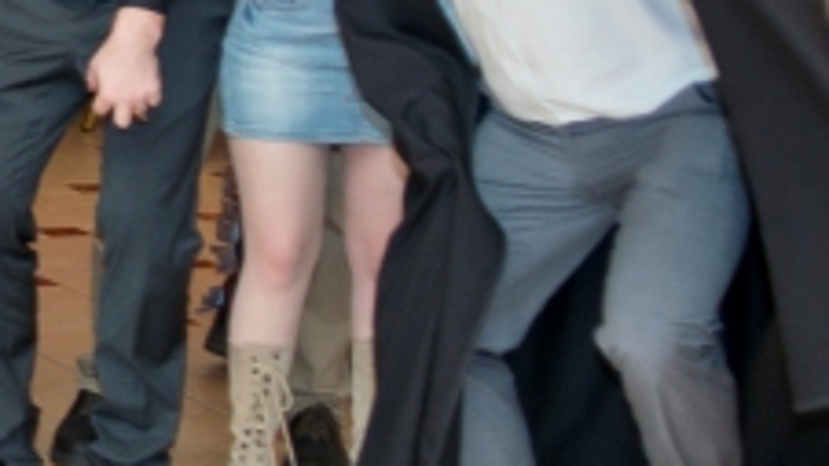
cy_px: 13
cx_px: -752
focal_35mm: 166
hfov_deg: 11.8
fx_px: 3648
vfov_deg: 7.3
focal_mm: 35
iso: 320
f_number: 2.8
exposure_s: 1/320
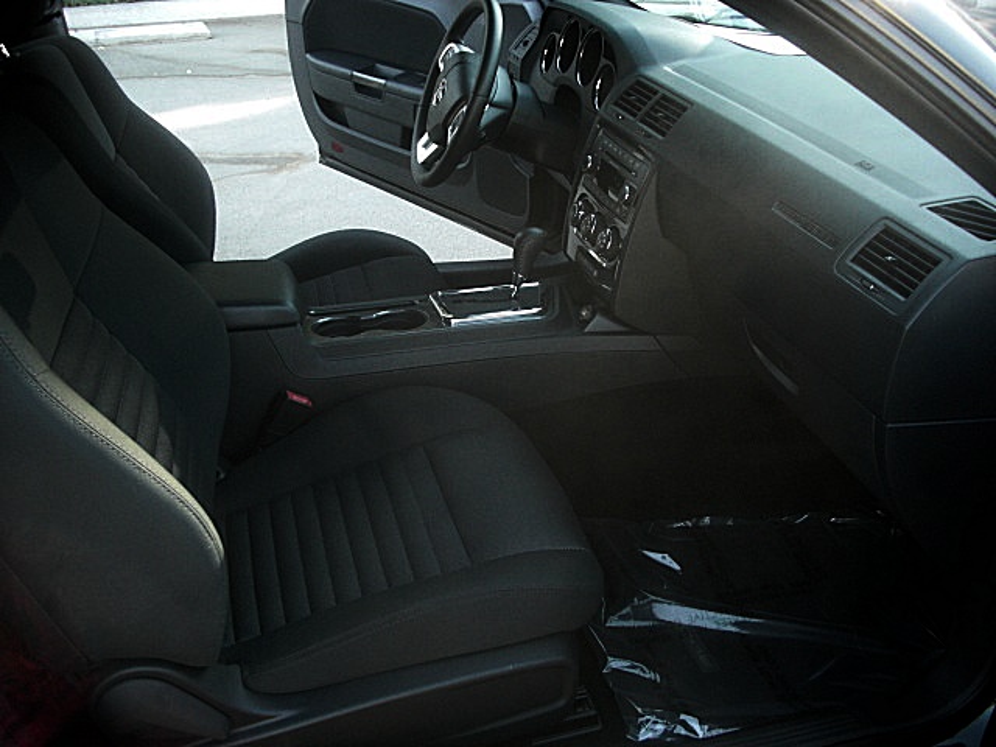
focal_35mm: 36
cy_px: 374
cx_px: 498
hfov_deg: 51.4
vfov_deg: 39.7
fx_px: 1036
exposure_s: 1/80
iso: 200
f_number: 2.8
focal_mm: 6.3
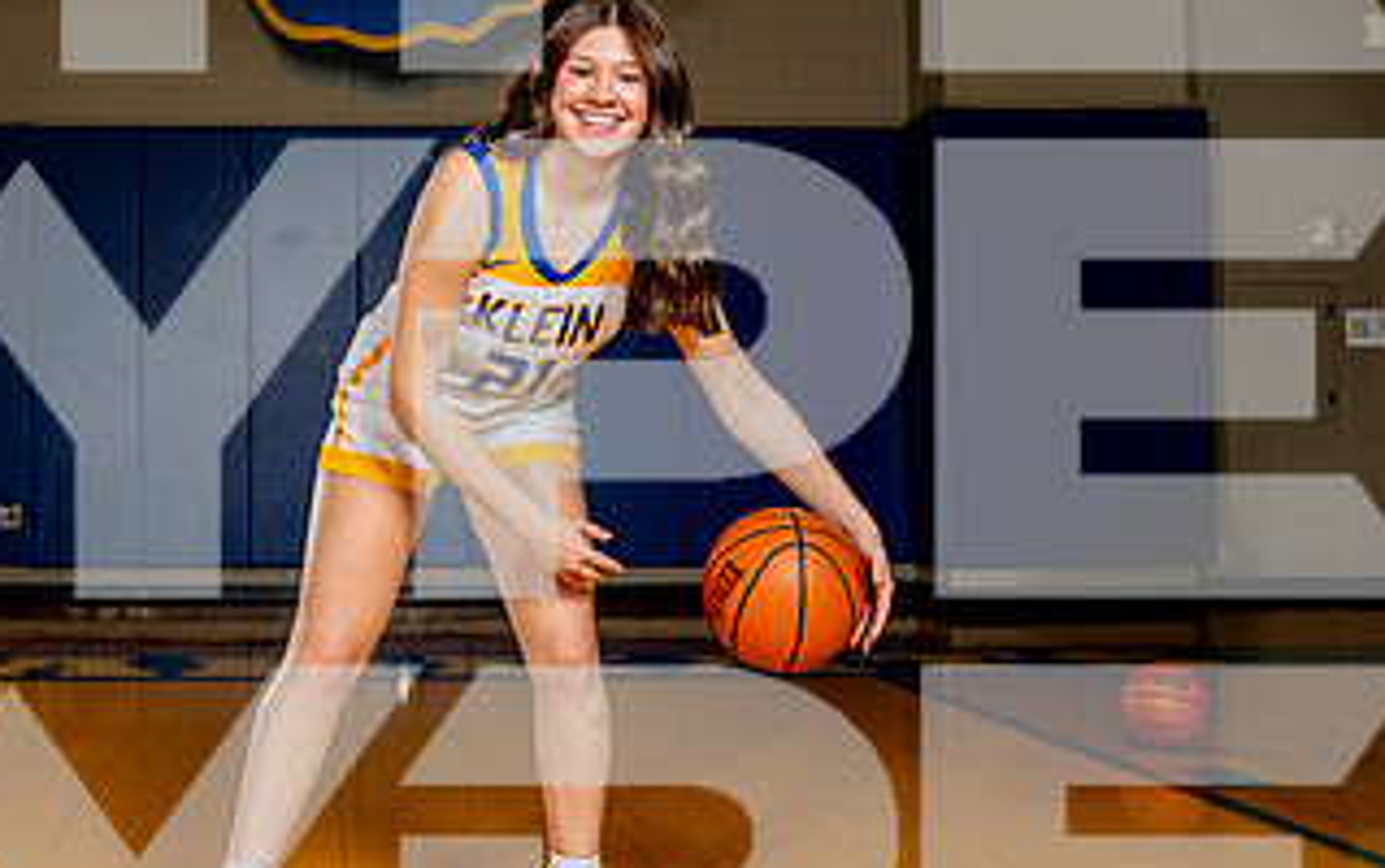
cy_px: 371
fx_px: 1889
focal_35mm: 50
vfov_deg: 25.9
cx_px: 330
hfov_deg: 39.1
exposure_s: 1/250
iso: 160
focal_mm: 27
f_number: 4
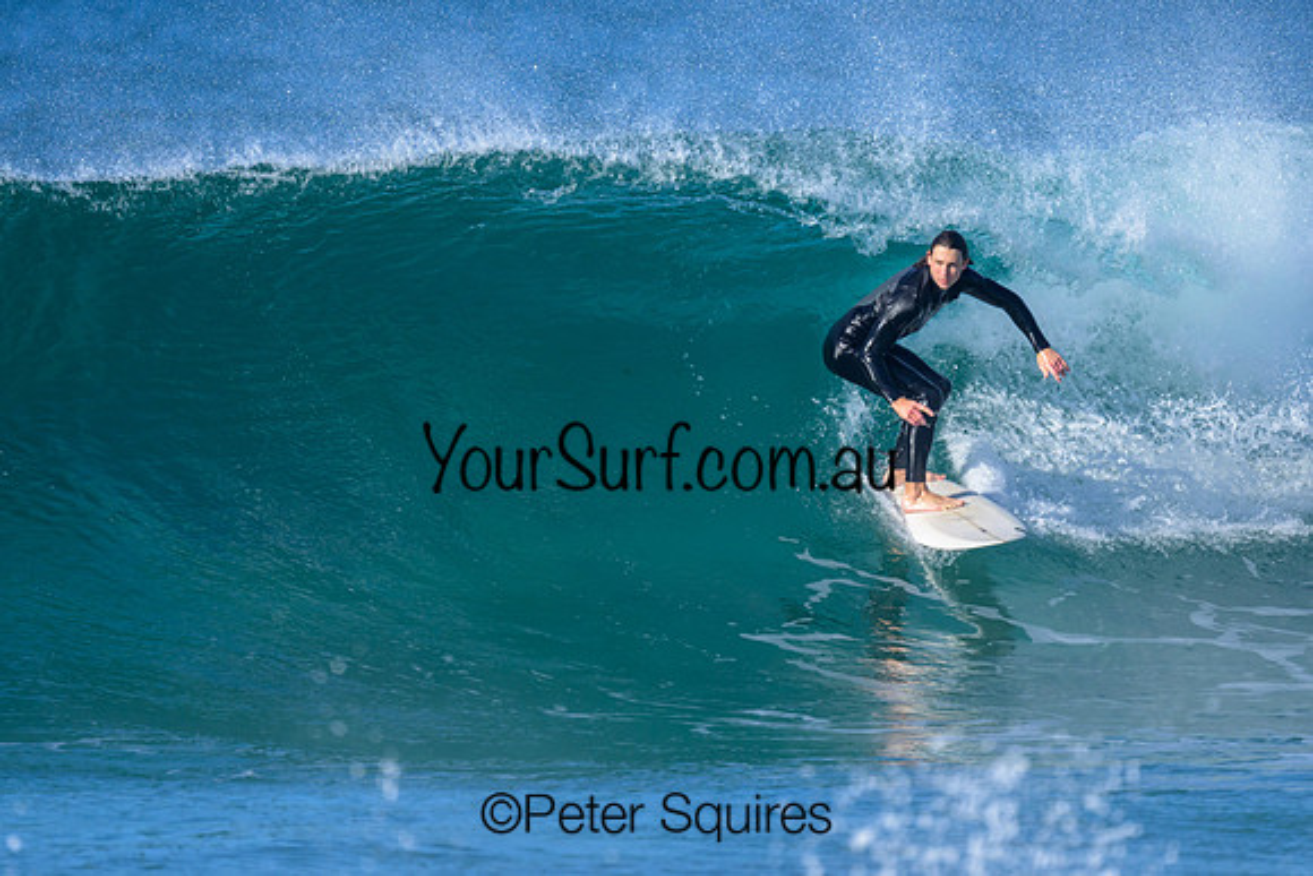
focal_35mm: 1100
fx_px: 40125
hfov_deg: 1.9
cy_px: 440
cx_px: 679
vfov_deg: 1.3
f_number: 6.3
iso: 450
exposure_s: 1/2000
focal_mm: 800
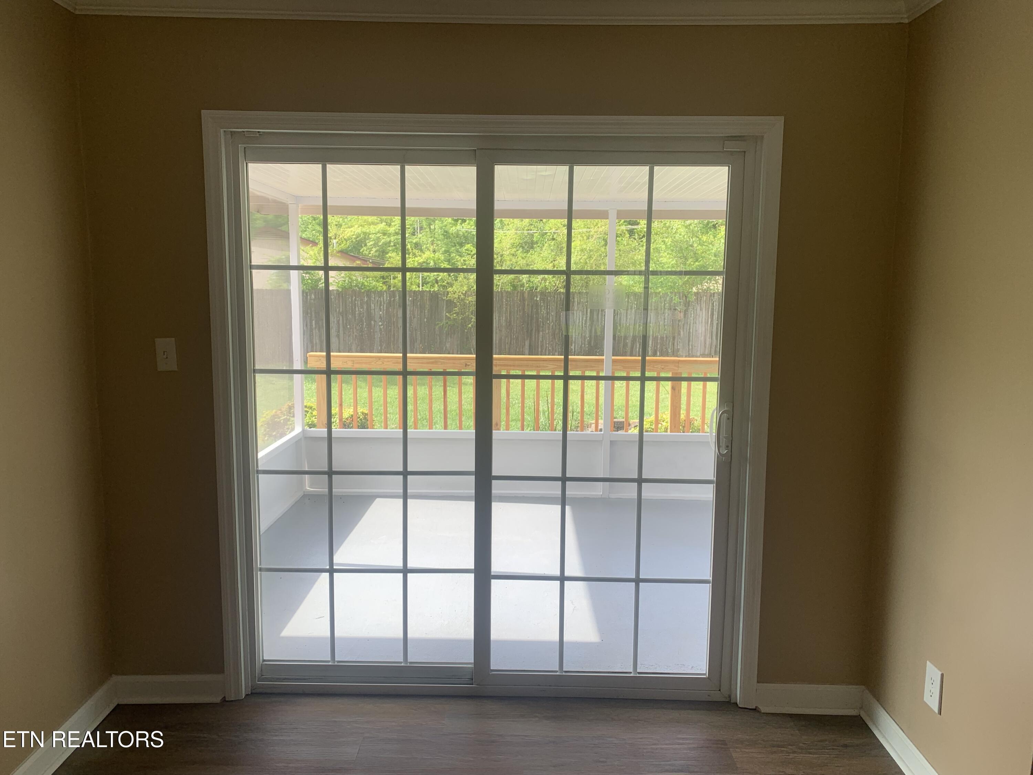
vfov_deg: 53.1
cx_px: 516
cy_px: 388
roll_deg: -1.0
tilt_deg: -9.1
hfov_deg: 67.3
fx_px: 776
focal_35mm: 26
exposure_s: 1/146
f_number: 1.8
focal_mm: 4.25
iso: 25
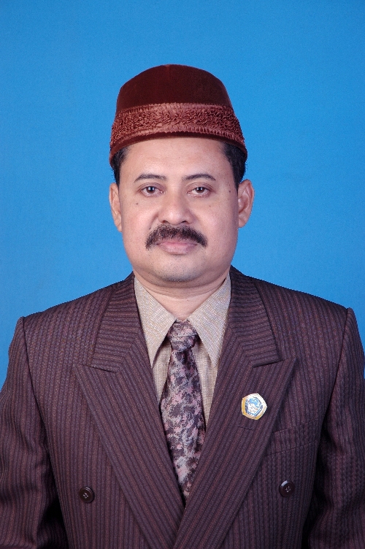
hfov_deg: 13.0
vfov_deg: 19.5
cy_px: 274
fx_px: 1600
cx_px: 182
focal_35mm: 105
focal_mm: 70
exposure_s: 1/60
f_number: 8
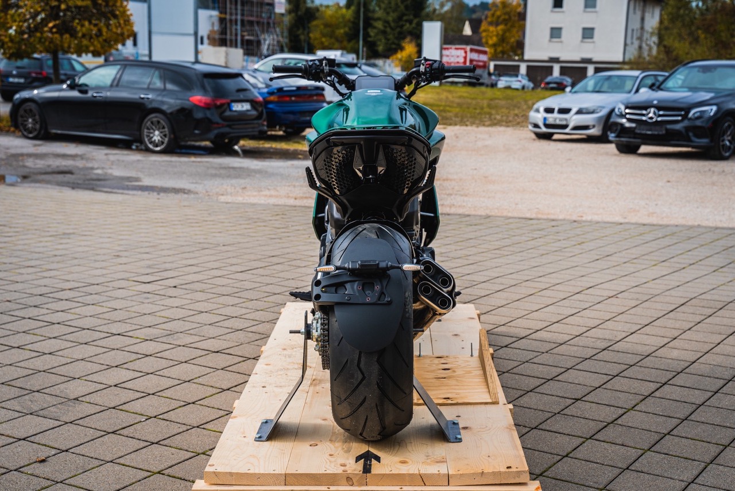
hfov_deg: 40.3
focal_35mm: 49
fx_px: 1001
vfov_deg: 27.5
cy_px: 246
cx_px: 368
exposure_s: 1/640
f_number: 5.6
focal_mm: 49
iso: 320
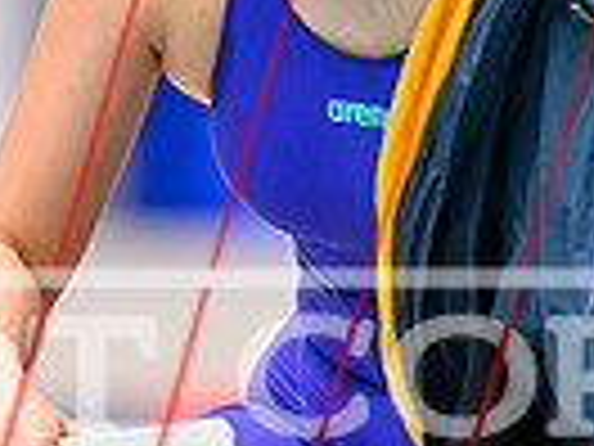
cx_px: 198
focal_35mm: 1611
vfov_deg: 0.9
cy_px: 345
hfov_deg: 1.2
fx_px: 27644
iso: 2000
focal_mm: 300
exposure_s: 1/800
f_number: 2.8
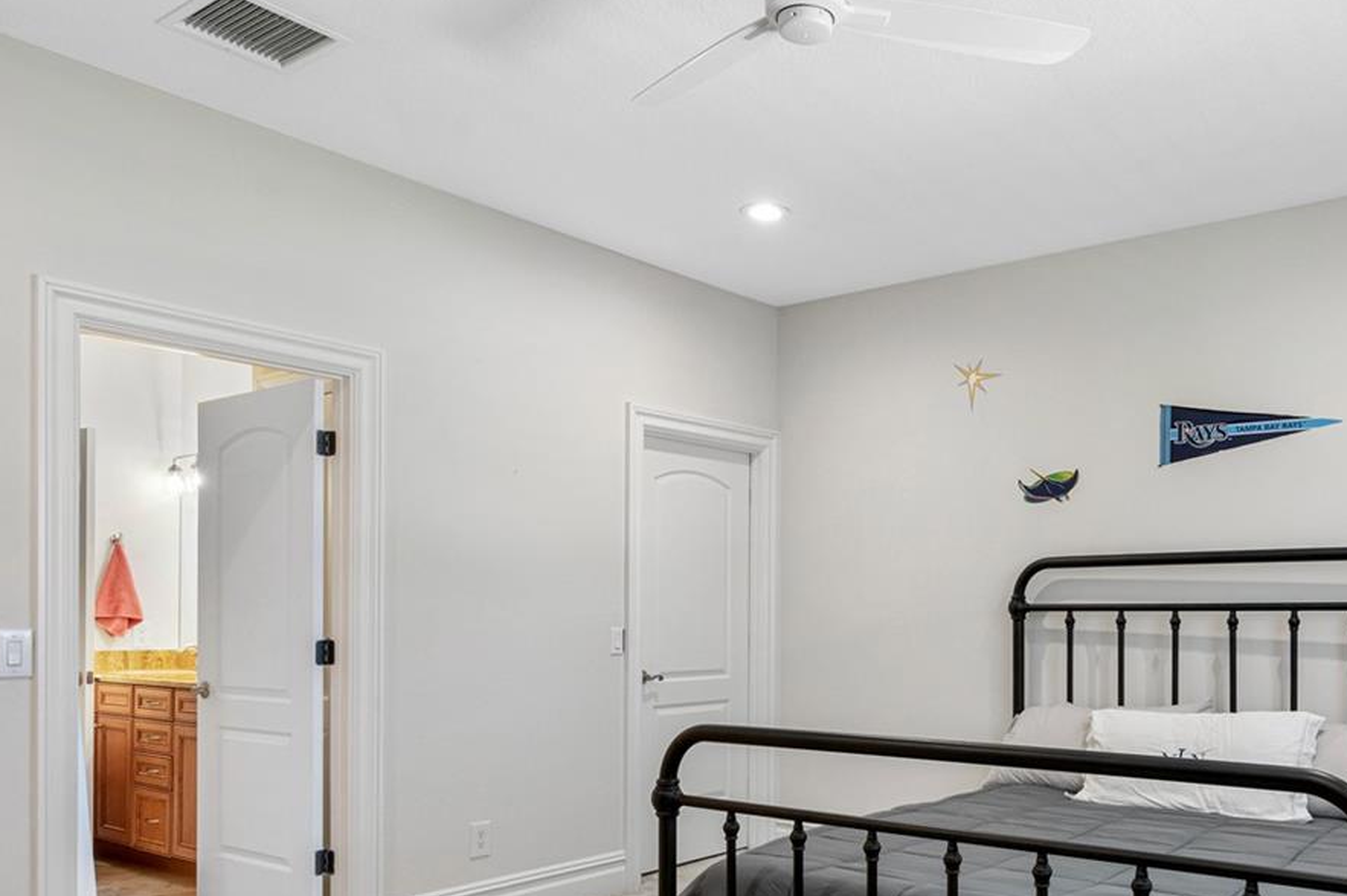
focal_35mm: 29
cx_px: 903
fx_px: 1085
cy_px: 619
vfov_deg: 44.1
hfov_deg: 62.0
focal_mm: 16
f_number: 8
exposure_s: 1/4
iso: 800
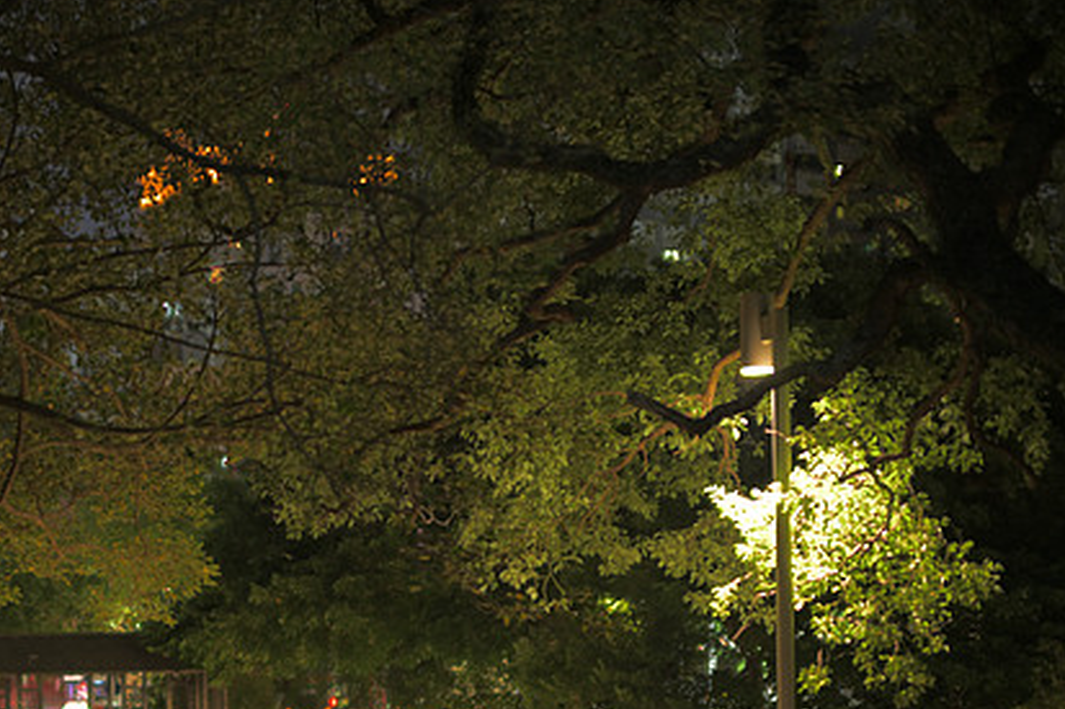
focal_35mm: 85
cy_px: 588
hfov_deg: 23.4
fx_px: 2513
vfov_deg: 15.9
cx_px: 137
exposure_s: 1/4
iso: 200
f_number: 0.95
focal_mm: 45
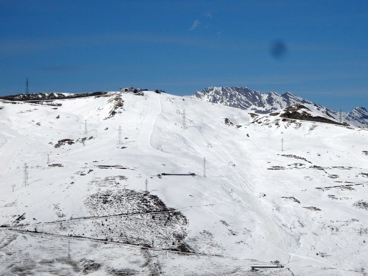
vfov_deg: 9.3
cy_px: 164
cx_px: 224
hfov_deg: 12.4
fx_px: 1690
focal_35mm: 159
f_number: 5.6
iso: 80
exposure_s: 1/1600
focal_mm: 20.96
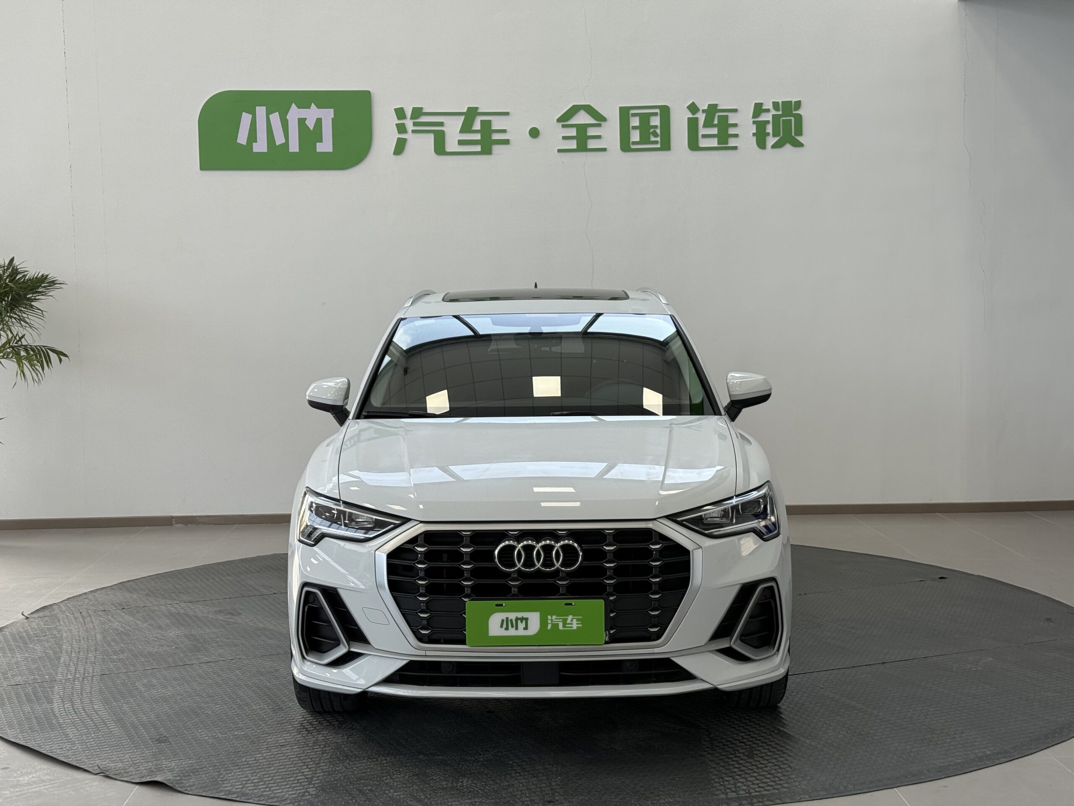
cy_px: 403
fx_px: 1489
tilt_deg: -3.4
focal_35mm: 48
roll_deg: +0.7
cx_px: 537
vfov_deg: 30.3
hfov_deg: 39.7
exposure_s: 1/250
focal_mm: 6.76
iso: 64
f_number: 1.78
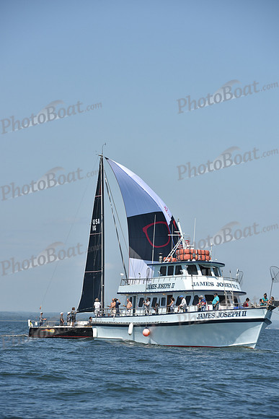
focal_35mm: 175
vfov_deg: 11.7
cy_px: 210
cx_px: 140
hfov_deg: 7.9
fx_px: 2033
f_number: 8
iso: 250
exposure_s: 1/1250
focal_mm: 175
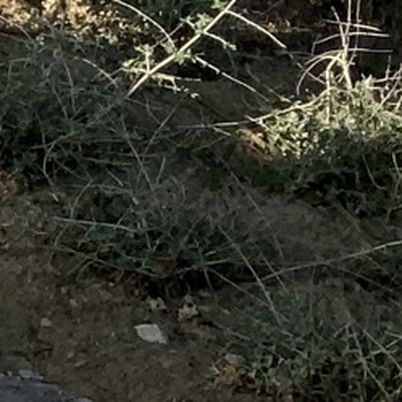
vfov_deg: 7.0
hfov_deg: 5.7
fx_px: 3245
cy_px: -194
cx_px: -1384
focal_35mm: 247
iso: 16
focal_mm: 3
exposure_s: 1/1144
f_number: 1.8
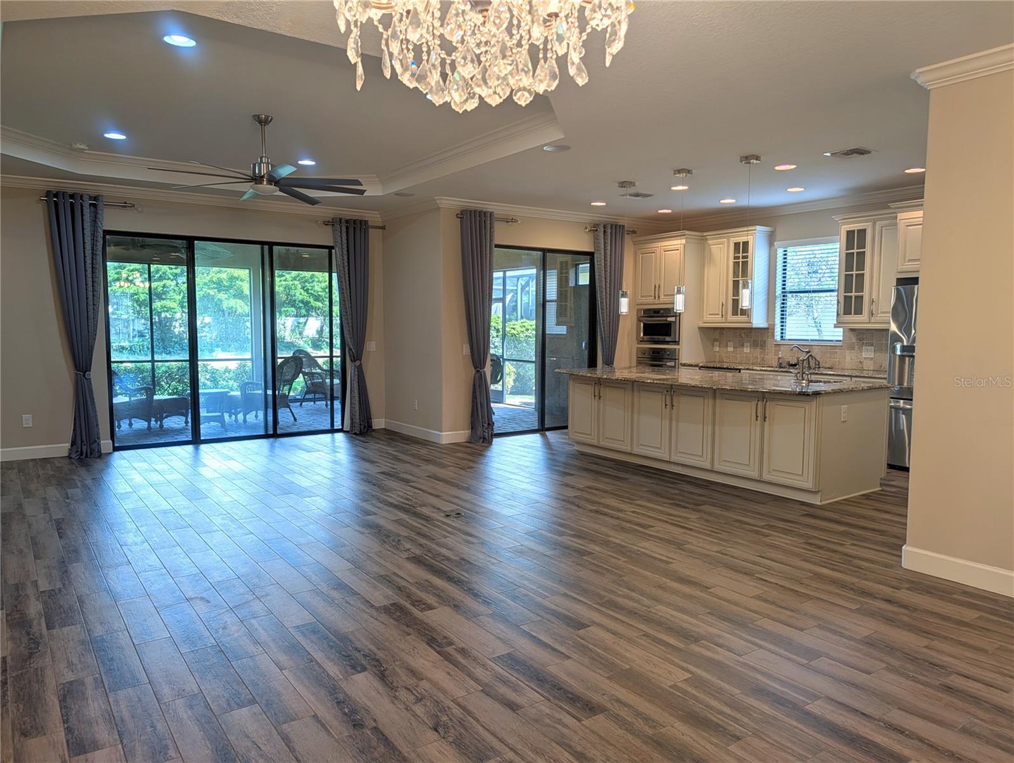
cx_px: 507
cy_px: 382
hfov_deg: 71.5
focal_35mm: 24
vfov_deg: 56.9
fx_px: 704
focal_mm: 6.9
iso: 19
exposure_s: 1/165
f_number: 1.68
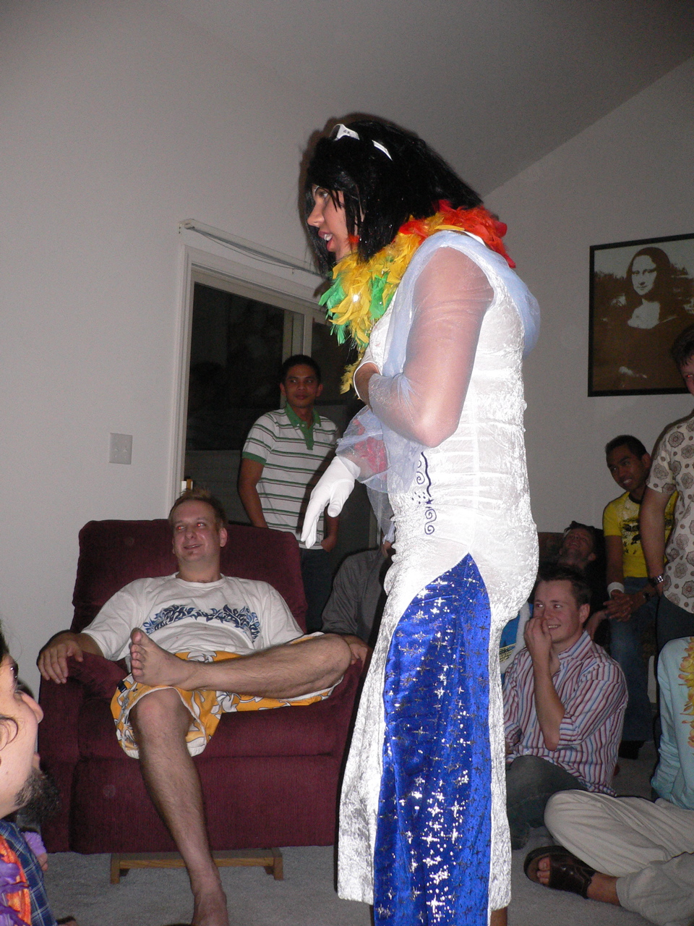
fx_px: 936
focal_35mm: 35
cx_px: 347
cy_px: 463
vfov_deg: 52.6
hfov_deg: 40.7
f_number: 2.8
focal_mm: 5.8
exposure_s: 1/60
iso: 200
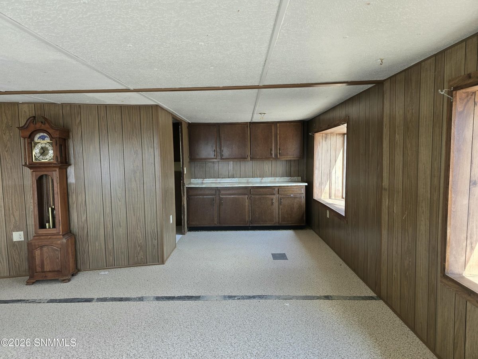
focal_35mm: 23
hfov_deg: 73.9
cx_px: 239
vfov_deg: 58.9
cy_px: 180
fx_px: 318
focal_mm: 6.3
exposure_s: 1/180
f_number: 1.7
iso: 64
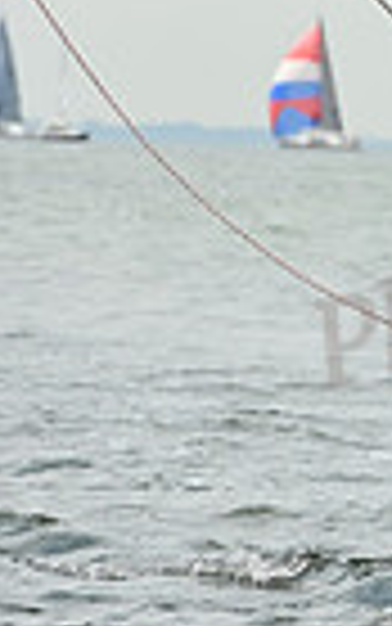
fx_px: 14565
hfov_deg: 1.5
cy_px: -25
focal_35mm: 853
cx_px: 1185
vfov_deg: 2.5
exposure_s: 1/1250
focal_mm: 200
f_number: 9
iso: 320
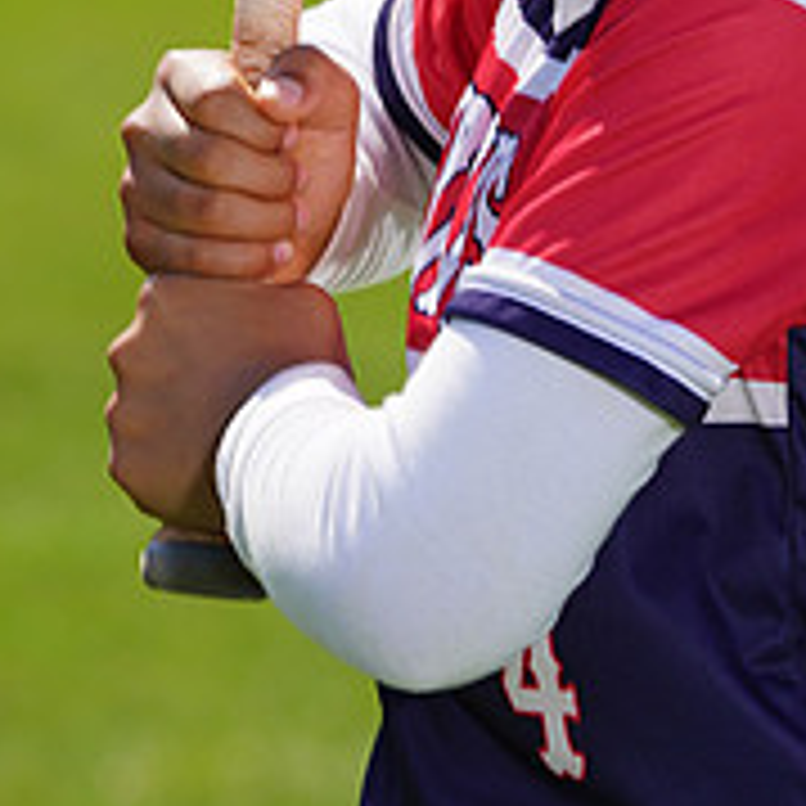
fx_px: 15200
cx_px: 498
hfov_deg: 3.0
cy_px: -284
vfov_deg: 3.0
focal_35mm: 577
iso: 100
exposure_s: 1/250
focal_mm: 209
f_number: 8
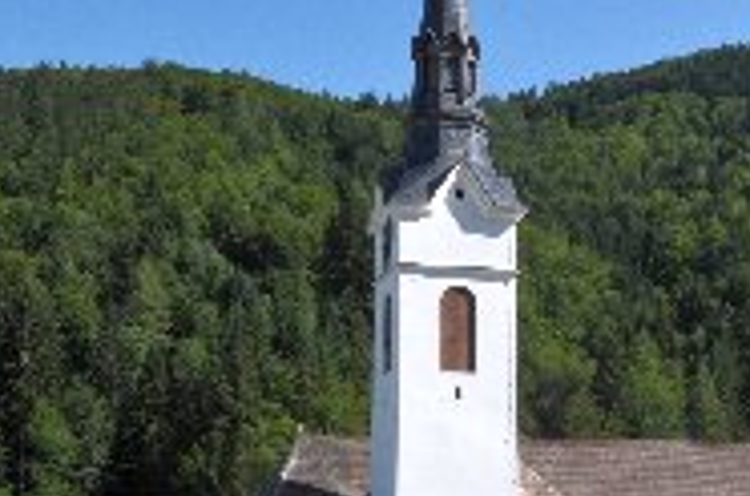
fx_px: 1496
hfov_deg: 27.9
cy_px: 335
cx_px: 530
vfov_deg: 18.8
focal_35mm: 72
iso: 400
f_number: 20
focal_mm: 20
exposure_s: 1/125
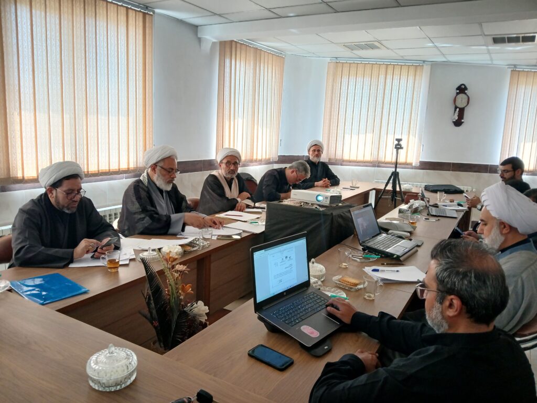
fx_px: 403
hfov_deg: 67.3
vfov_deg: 53.1
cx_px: 268
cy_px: 202
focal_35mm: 26
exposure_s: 1/60
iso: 200
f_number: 1.8
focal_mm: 3.98
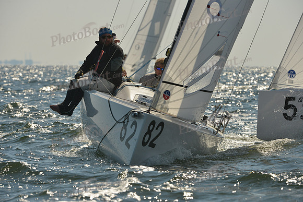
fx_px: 2778
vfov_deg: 4.2
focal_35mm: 330
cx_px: 152
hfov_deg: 6.2
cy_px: 101
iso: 500
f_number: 10
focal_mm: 330
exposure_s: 1/2000
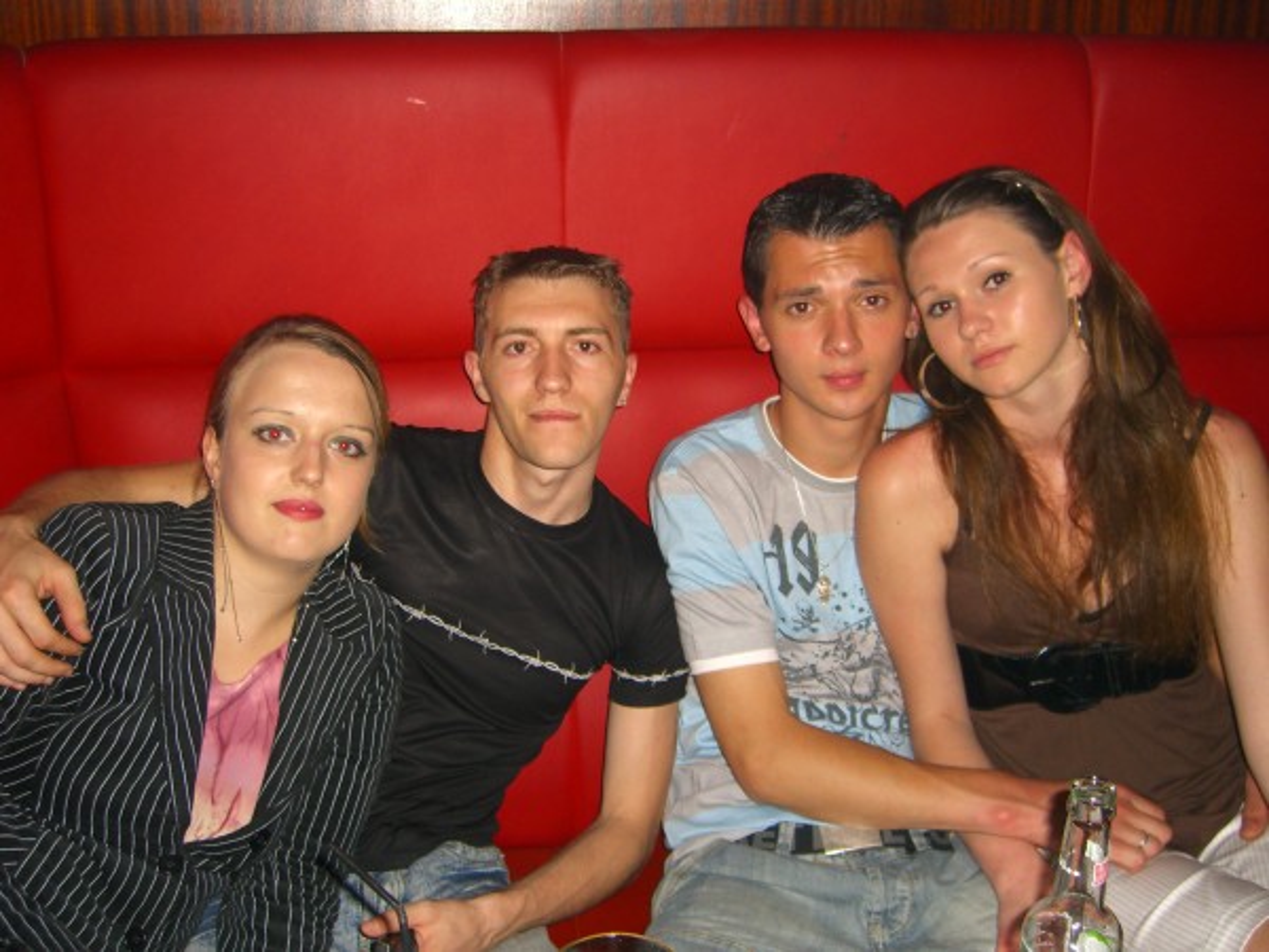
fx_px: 1393
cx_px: 634
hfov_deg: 49.0
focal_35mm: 38
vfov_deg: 37.7
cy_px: 476
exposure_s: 1/60
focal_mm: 7.9
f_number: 2.8
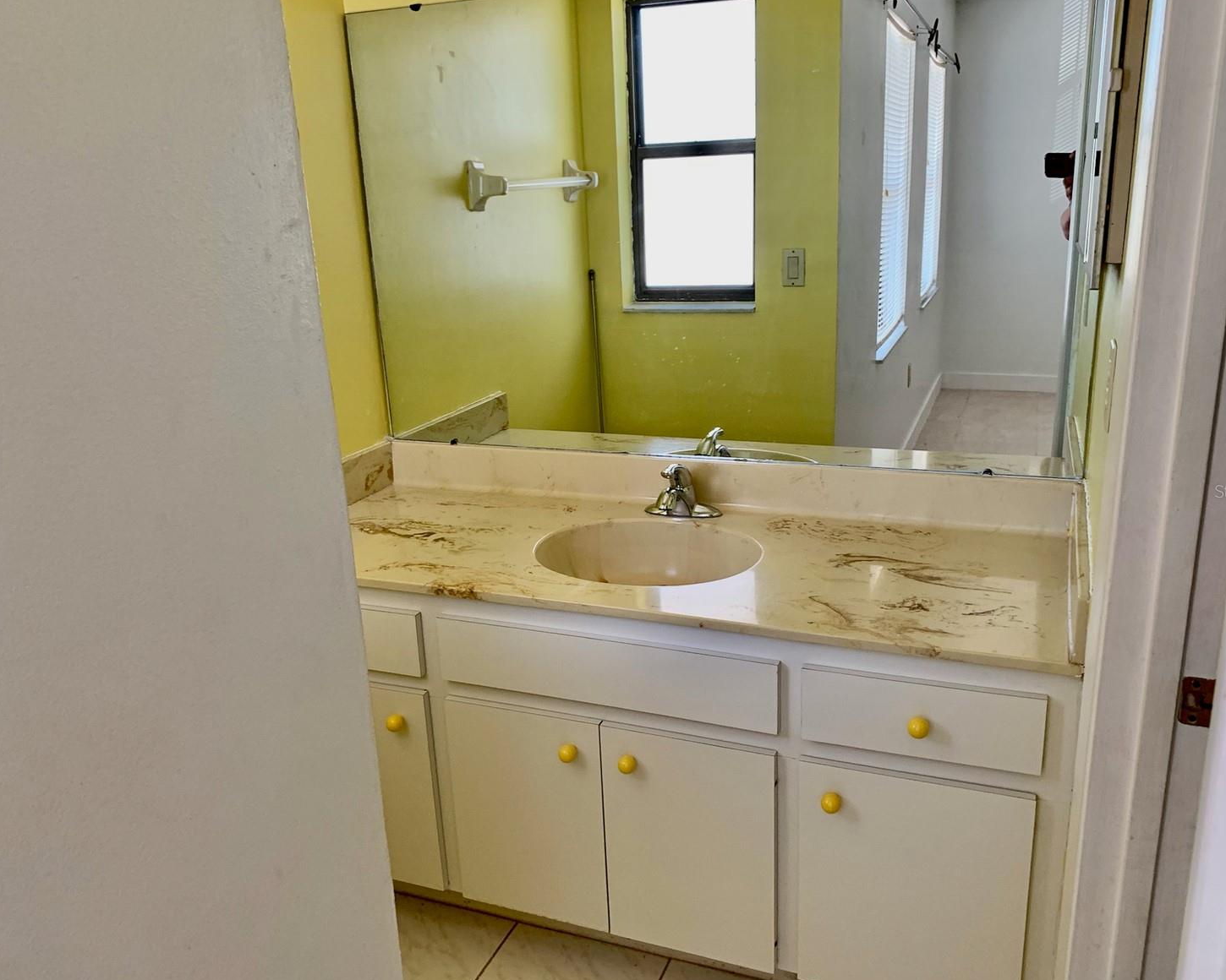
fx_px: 1016
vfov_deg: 51.5
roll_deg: +3.4
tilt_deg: -16.0
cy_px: 491
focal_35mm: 28
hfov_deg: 62.2
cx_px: 618
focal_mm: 4.25
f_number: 1.8
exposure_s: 1/93
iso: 100
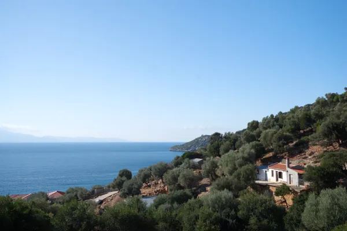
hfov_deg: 54.4
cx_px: 174
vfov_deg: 37.9
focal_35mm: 35
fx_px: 337
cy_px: 116
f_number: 7.1
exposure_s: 1/400
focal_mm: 35
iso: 200
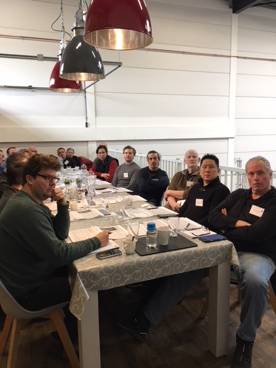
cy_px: 184
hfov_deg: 48.2
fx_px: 308
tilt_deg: -7.2
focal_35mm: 29
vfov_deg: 61.7
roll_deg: +1.1
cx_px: 138
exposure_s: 1/17
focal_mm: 4.15
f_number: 2.2
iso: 32
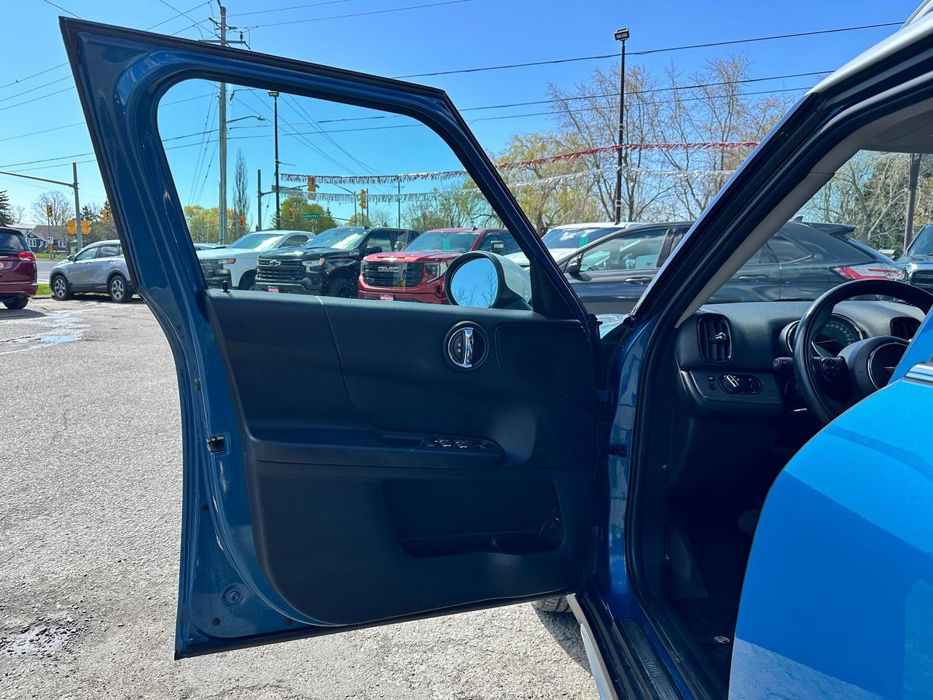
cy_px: 350
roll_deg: -0.9
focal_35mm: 24
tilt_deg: -8.8
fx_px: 647
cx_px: 466
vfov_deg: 56.8
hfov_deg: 71.6
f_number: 1.78
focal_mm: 6.86
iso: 80
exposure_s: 1/1751
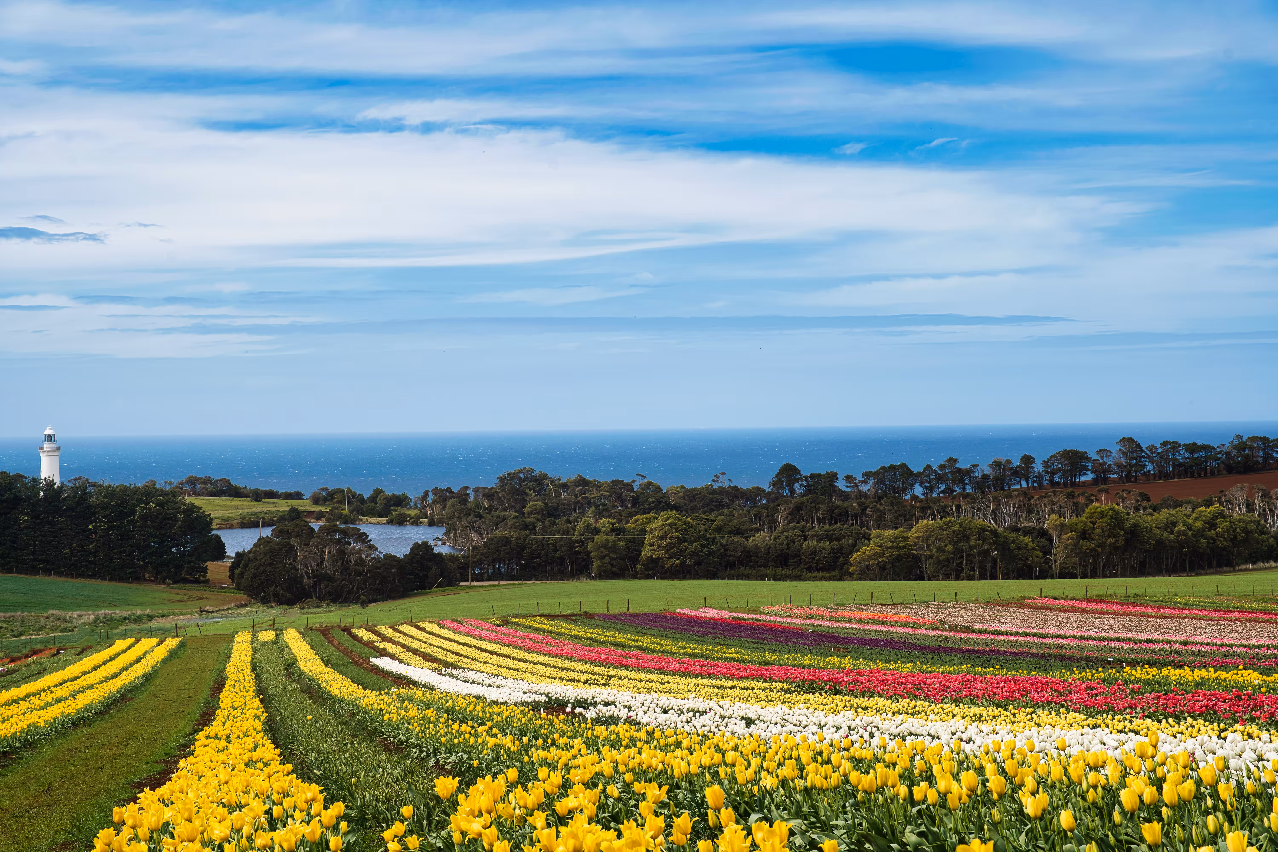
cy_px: 426
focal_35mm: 70
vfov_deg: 19.5
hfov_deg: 28.8
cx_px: 639
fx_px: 2485
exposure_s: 1/200
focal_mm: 70
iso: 100
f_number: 10
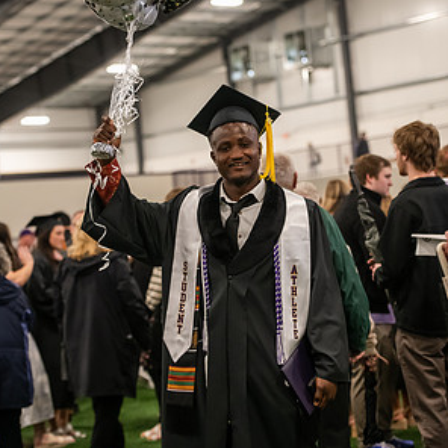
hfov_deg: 17.9
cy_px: 145
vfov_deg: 17.9
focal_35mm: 97
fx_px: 1420
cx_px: 224
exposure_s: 1/200
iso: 3200
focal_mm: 75
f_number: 3.2
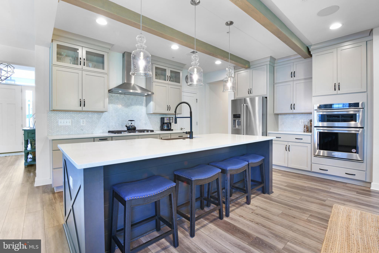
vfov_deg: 73.7
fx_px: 168
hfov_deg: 96.7
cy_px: 126
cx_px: 190
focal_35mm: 16
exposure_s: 6
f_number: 16
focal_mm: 16
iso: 100
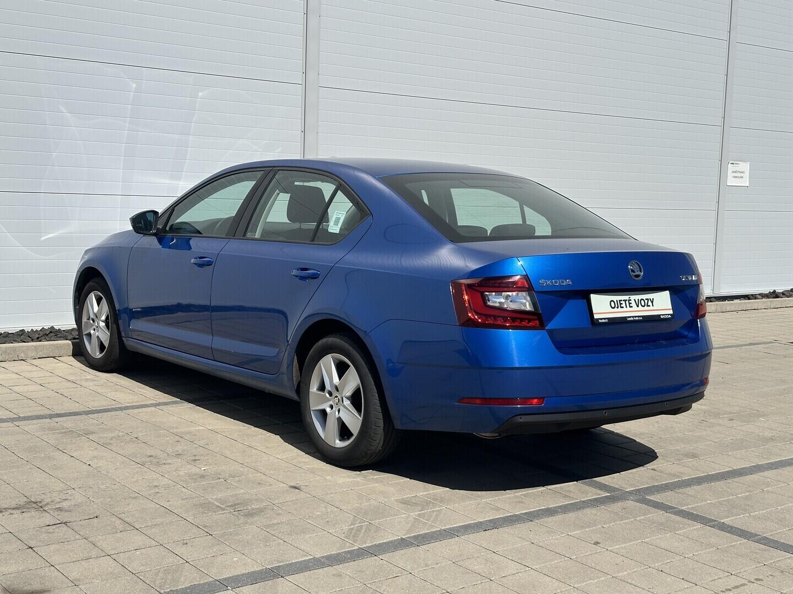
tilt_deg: -5.3
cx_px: 396
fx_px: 1100
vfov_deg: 30.3
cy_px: 297
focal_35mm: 48
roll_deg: -1.5
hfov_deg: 39.7
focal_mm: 6.86
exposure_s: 1/7092
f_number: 1.78
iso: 64
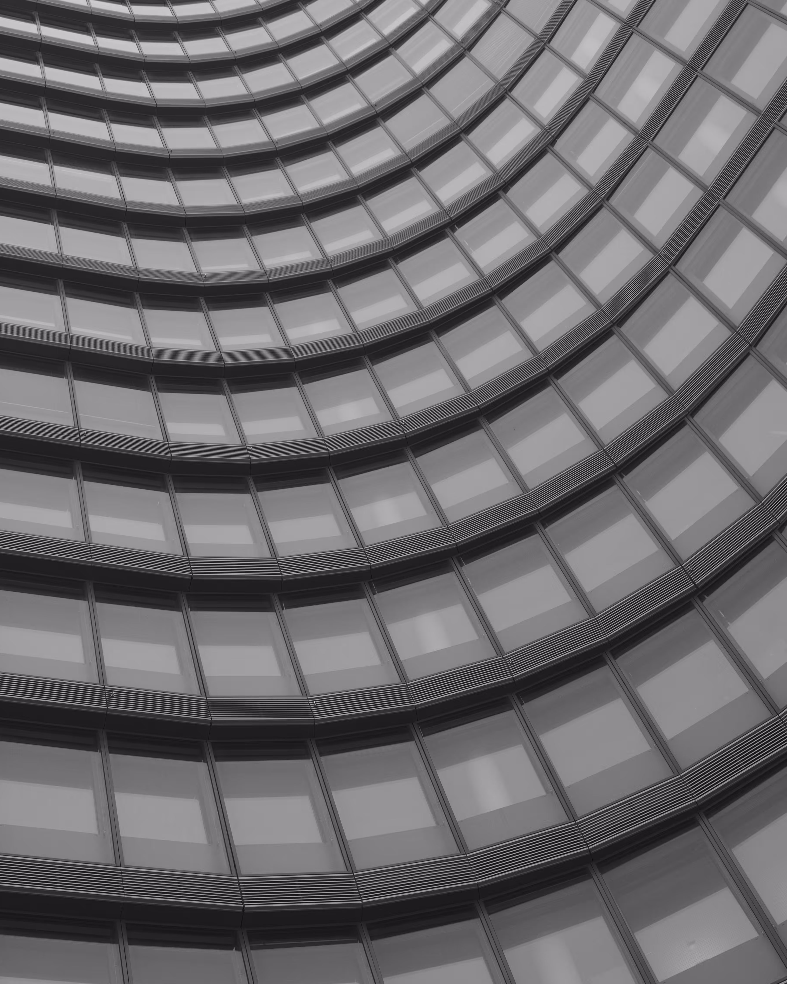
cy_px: 573
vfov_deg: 27.9
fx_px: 1980
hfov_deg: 22.5
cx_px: 392
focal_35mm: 68
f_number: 9
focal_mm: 40
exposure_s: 1/160
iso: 200
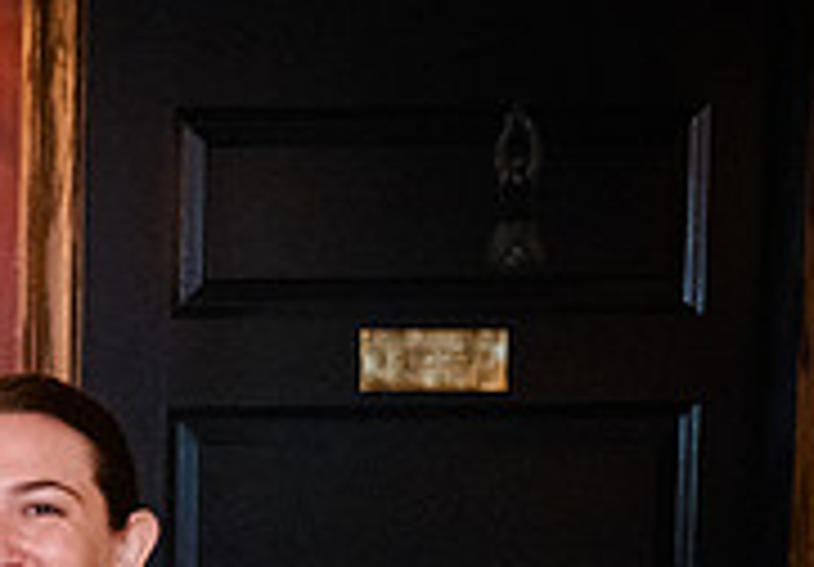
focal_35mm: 141
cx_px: -423
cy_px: 862
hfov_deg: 13.5
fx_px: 3232
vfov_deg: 9.7
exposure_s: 1/200
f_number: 3.5
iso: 4000
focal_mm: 35
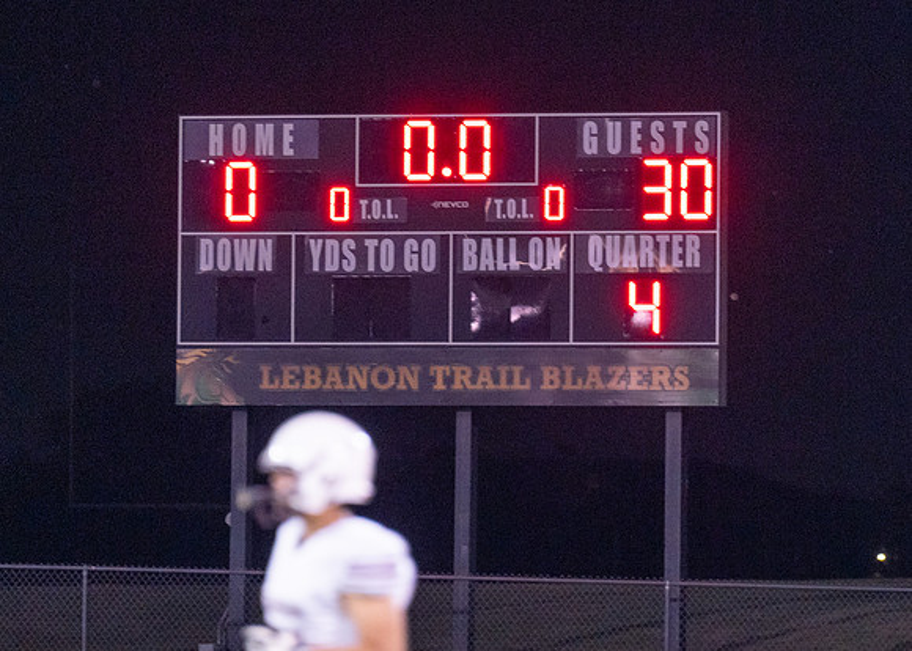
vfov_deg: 3.2
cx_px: 555
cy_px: 313
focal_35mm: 446
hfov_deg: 4.5
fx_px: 11552
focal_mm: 200
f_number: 2.8
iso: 1000
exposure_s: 1/250
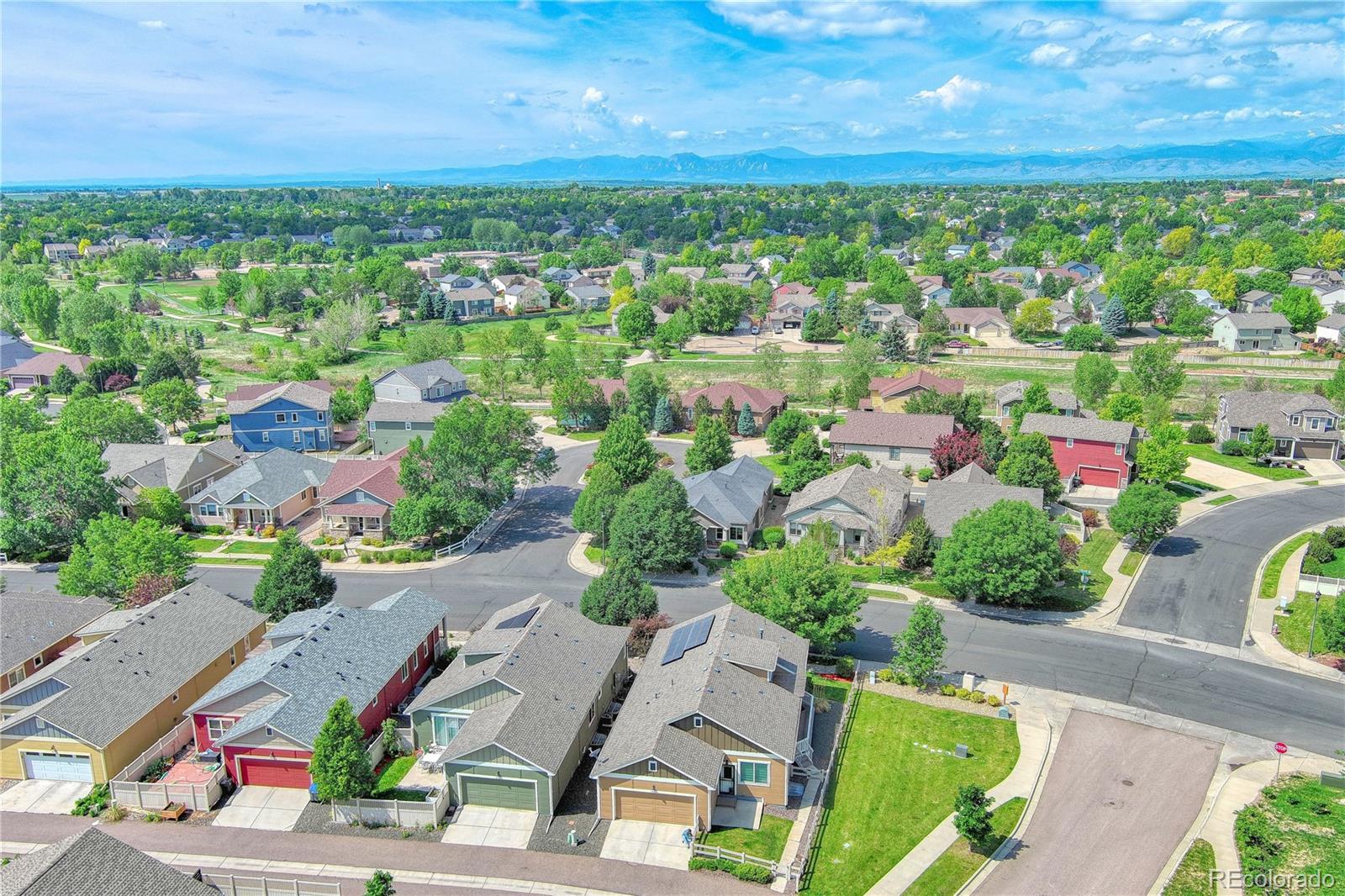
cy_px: 448
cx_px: 672
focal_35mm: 29
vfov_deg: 44.9
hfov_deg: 63.7
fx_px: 1083
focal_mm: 10.6
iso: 100
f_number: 2.8
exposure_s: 1/1282
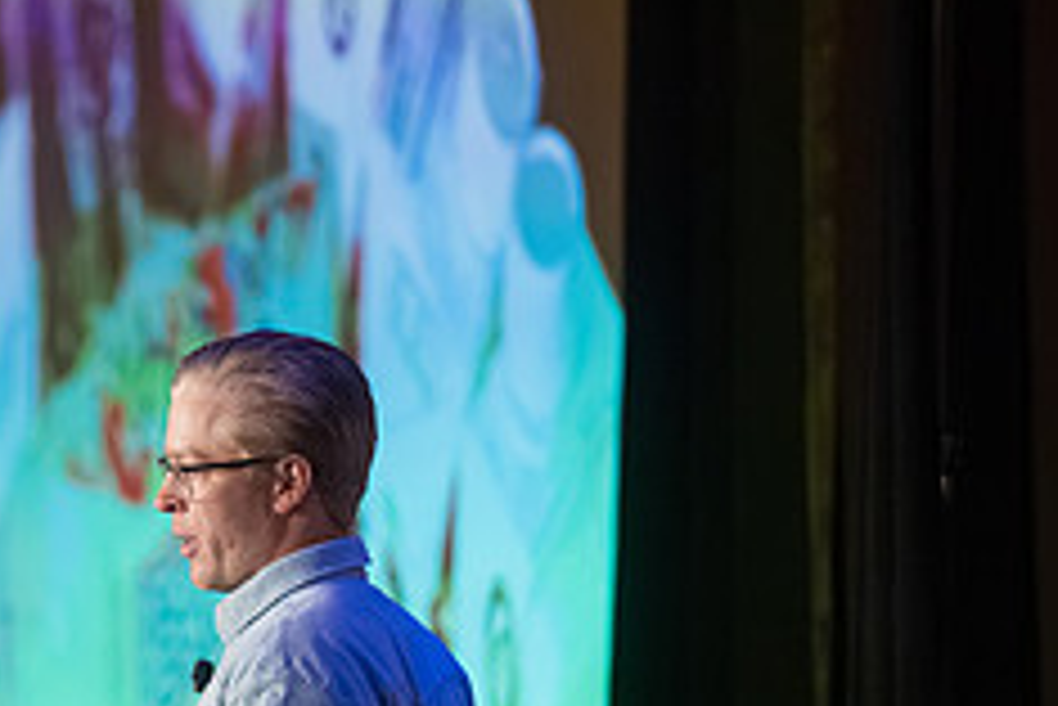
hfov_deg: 4.1
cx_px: 81
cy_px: 699
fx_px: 14644
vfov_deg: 2.8
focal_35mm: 498
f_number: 2.8
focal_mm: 200
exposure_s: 1/320
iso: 8000
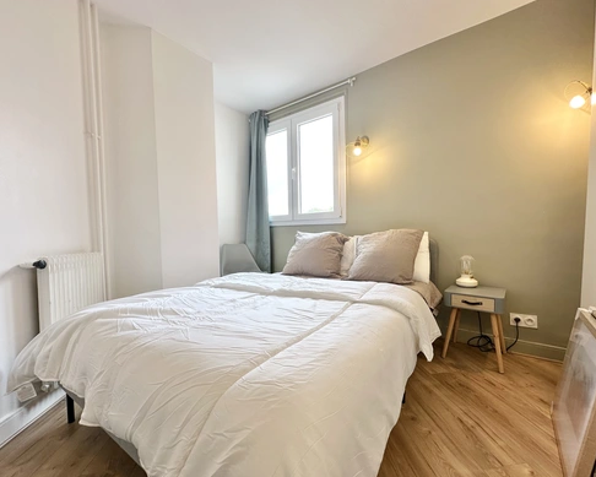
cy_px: 244
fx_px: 265
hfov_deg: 96.7
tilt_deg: -1.9
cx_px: 317
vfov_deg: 84.0
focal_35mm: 15
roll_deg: +1.2
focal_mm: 2.22
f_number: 2.2
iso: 64
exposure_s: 1/100
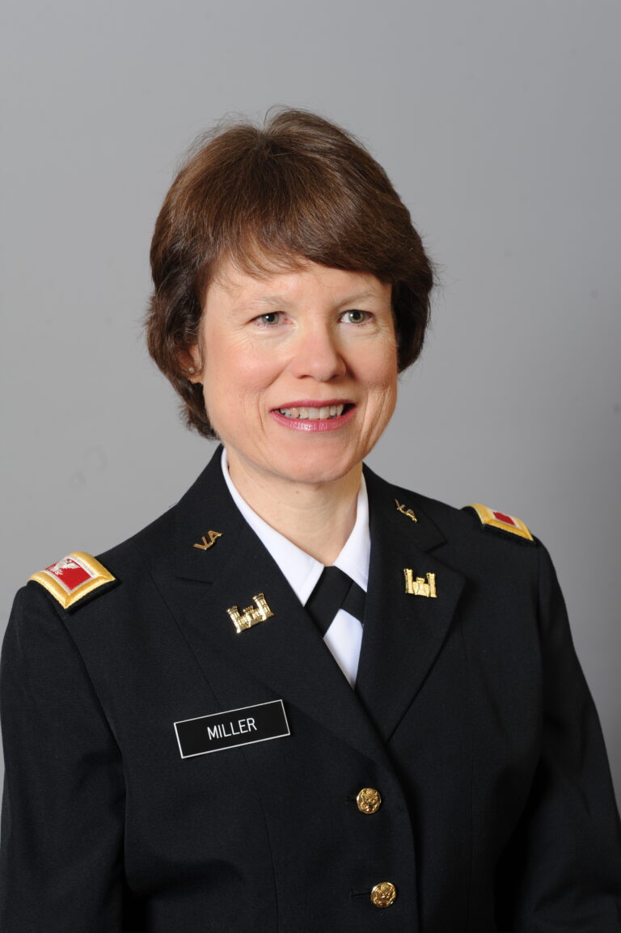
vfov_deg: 19.5
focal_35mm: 105
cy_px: 466
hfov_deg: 13.0
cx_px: 310
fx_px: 2720
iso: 200
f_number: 8
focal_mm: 105
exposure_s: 1/125
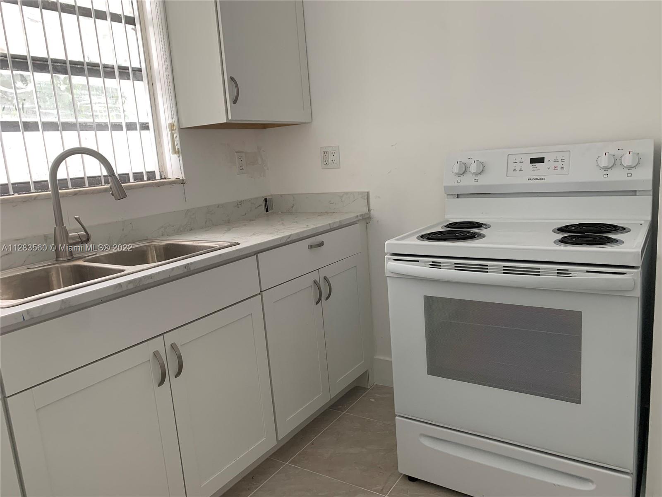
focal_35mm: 26
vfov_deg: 53.1
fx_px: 497
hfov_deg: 67.3
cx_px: 331
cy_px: 248
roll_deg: +5.6
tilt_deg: -11.2
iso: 80
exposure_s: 1/121
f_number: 1.8
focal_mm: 4.25
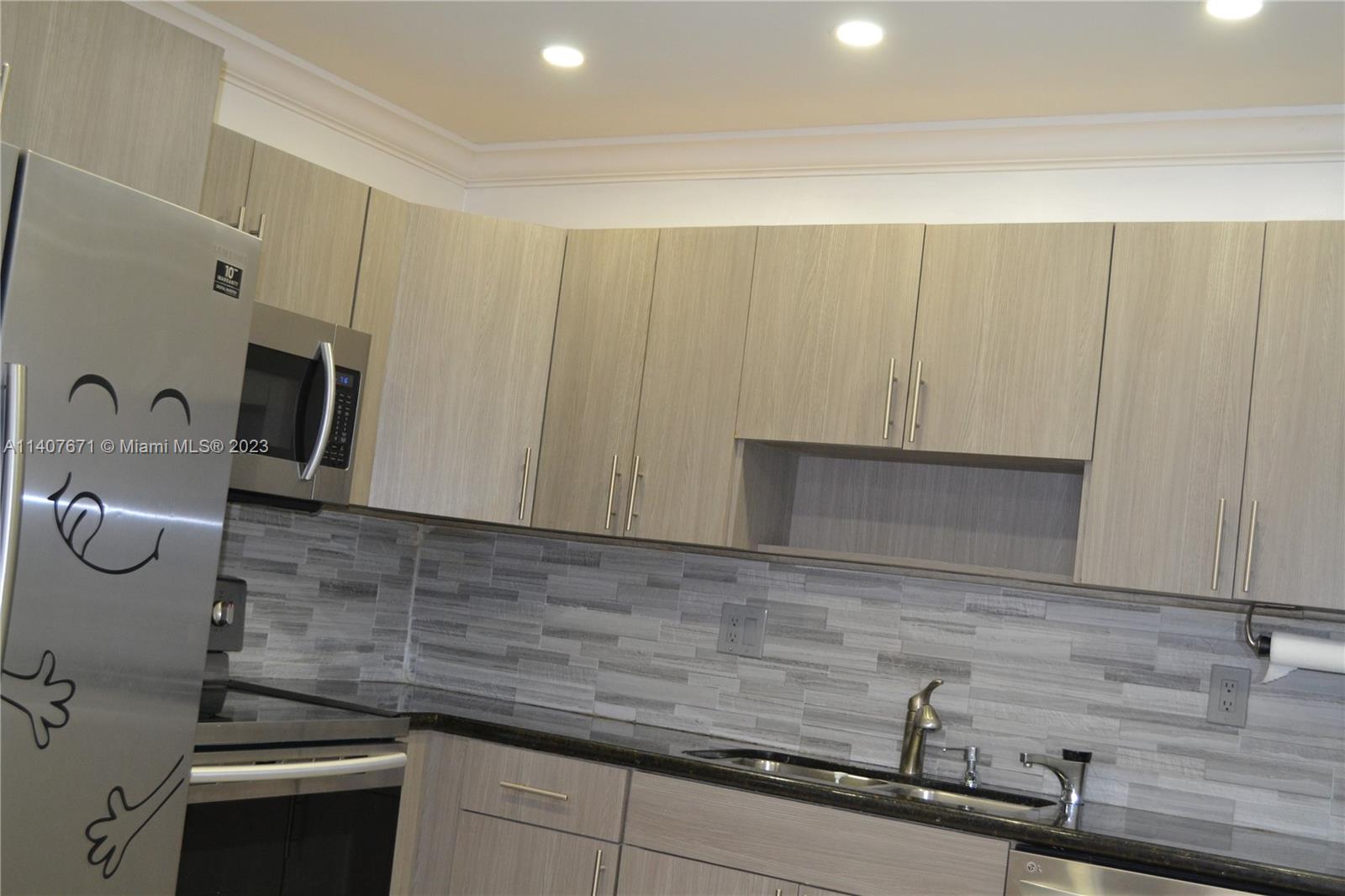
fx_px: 1457
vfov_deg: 34.2
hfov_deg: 49.6
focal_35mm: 39
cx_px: 672
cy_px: 448
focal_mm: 26
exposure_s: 1/60
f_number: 4.2
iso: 1000
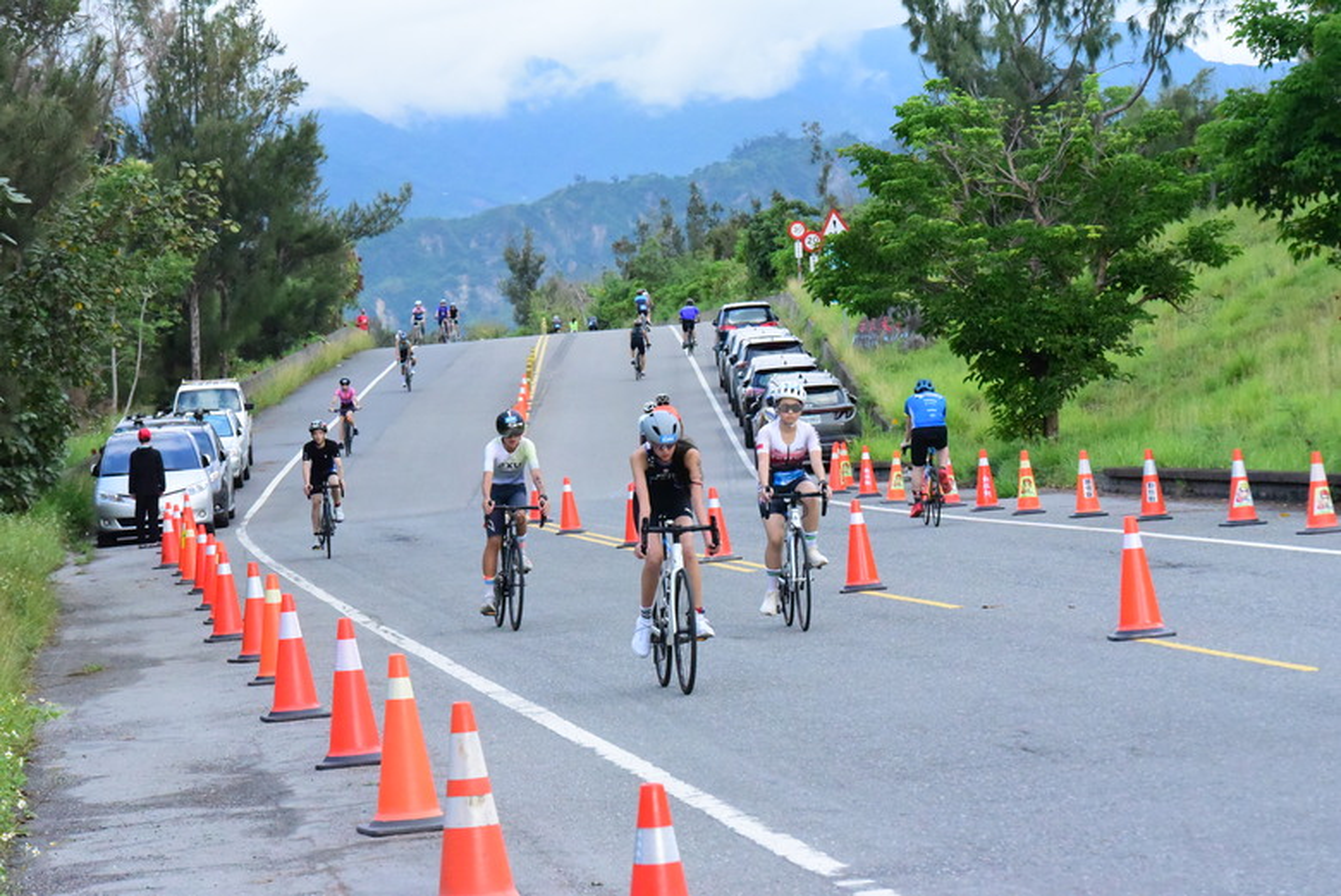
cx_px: 670
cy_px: 448
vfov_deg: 10.2
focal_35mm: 135
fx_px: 5031
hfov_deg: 15.2
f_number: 13
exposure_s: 1/2500
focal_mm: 135
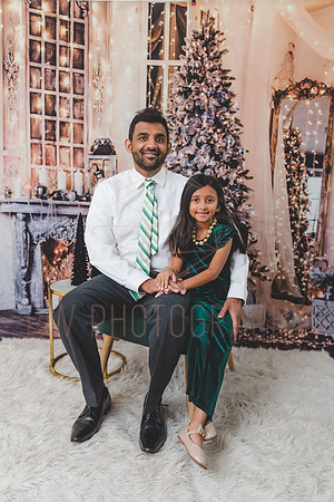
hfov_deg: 46.4
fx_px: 390
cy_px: 251
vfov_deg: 65.5
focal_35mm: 28
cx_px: 167
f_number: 2.8
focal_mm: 28
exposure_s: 1/200
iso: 100
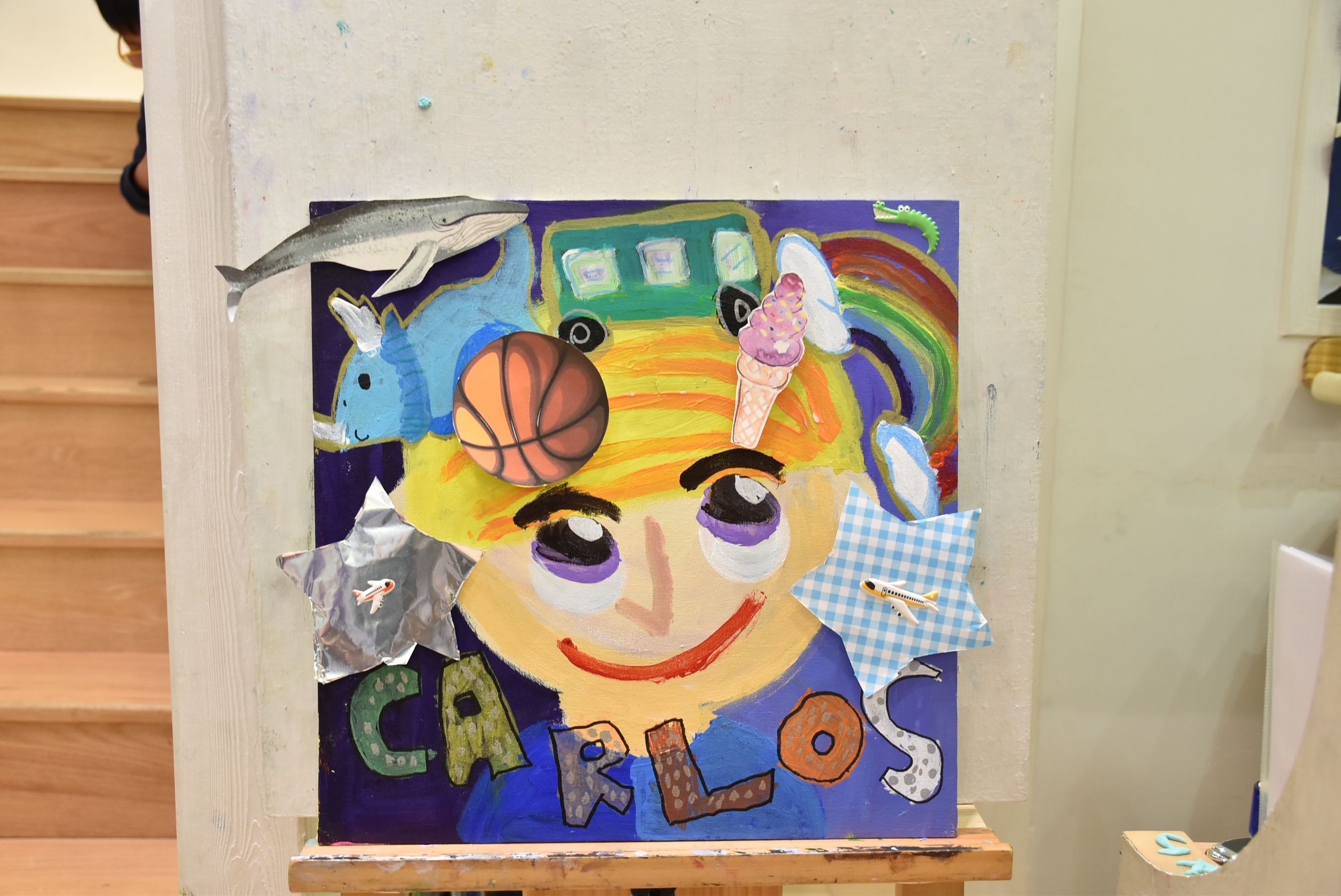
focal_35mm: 36
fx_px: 1342
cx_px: 670
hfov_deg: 53.1
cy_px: 448
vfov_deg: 36.9
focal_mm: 24
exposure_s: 1/80
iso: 800
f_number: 3.8
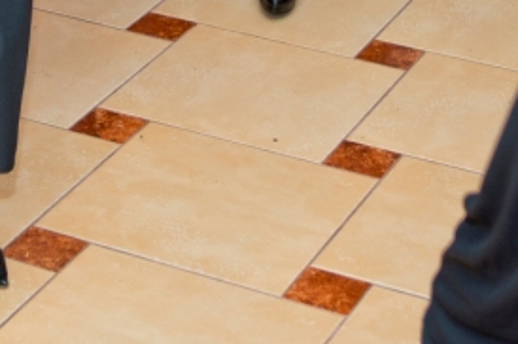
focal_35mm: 131
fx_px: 1883
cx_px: 19
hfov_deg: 15.4
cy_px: -288
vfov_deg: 9.9
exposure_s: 1/320
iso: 320
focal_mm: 35
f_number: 2.8
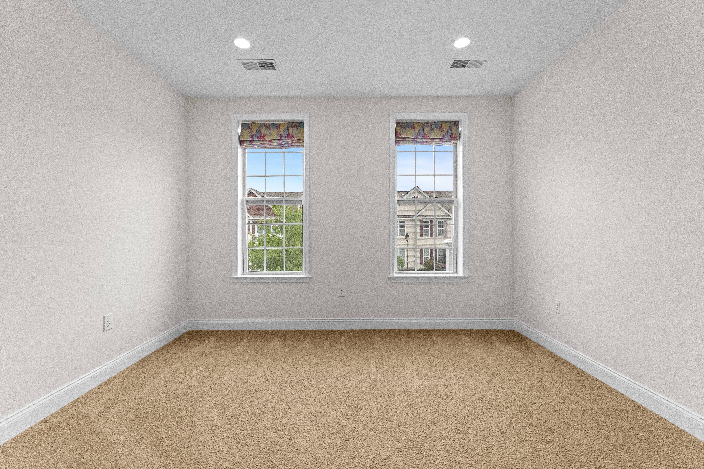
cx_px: 352
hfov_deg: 100.4
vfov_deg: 77.3
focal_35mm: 15
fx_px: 293
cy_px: 234
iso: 3200
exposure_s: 1/50
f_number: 11
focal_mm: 15
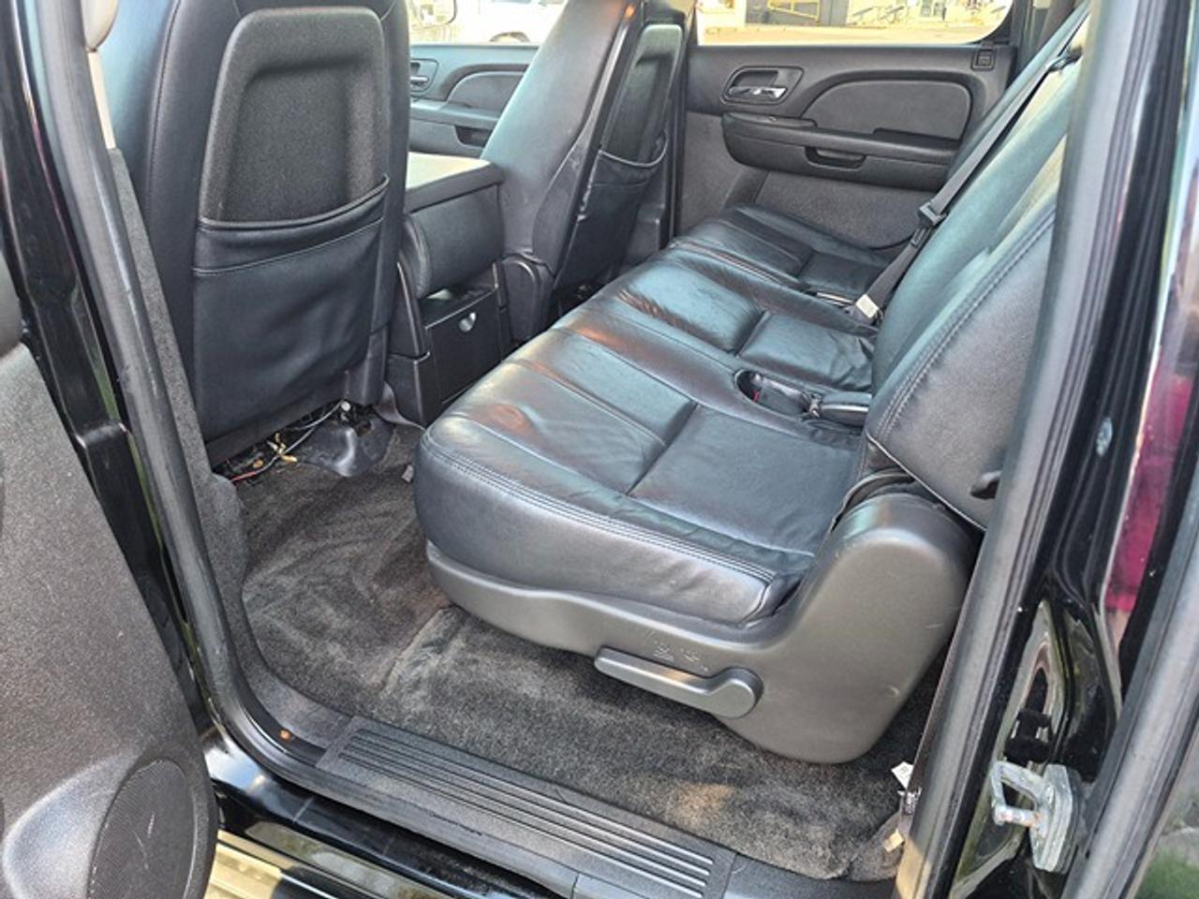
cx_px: 600
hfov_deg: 73.9
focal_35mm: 23
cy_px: 450
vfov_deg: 58.9
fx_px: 797
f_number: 1.8
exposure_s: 1/120
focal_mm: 5.4
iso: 500
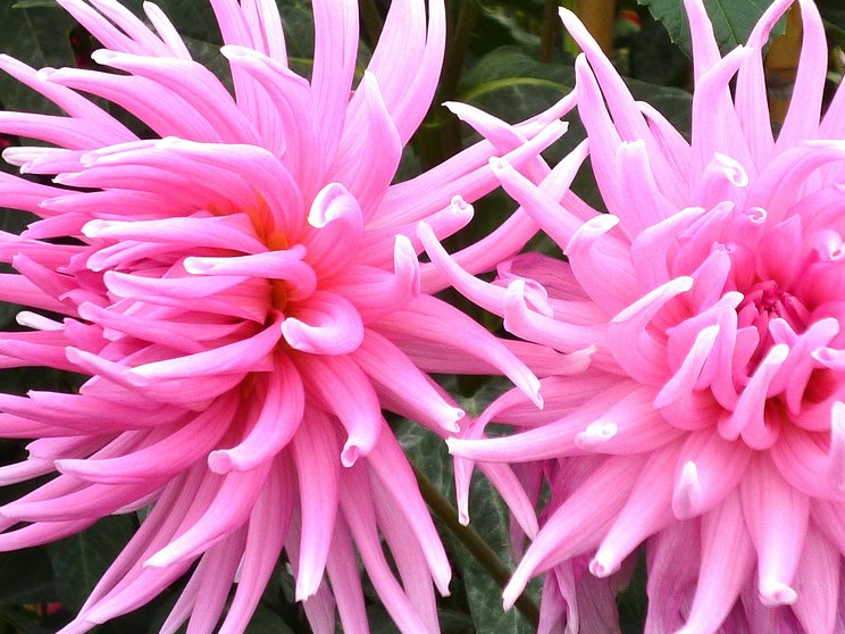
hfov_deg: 20.6
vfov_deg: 15.6
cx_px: 537
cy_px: 301
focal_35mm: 95
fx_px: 2319
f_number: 4.3
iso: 80
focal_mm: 7.8
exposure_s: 1/100
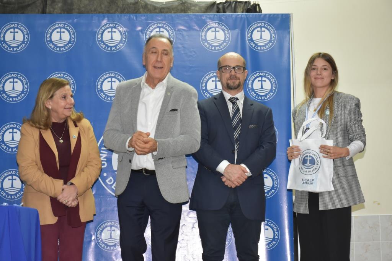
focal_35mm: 90
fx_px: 980
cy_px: 130
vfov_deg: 15.2
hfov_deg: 22.6
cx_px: 196
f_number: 8
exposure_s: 1/30
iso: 1600
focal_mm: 60
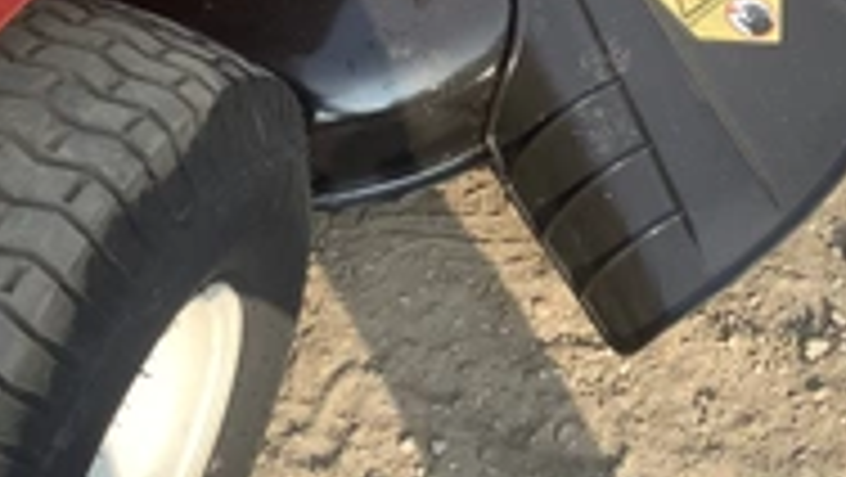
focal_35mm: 72
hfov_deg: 29.2
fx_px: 1616
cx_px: 536
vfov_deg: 16.3
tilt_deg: -51.2
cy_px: -32
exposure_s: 1/354
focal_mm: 3.3
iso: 25
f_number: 2.4
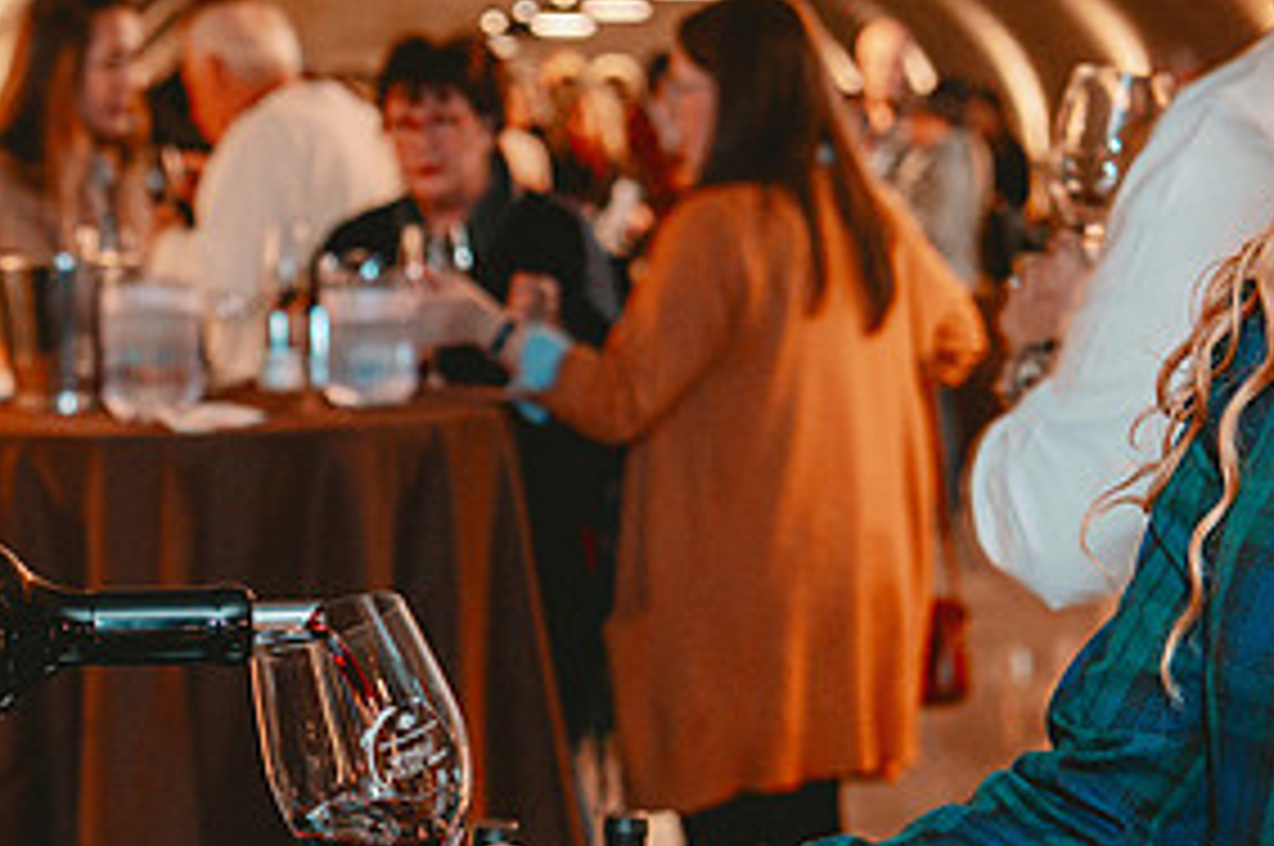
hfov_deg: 24.2
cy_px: 652
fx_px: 2899
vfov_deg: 16.5
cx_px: 153
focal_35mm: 82
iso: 2000
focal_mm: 40
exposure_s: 1/60
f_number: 3.5
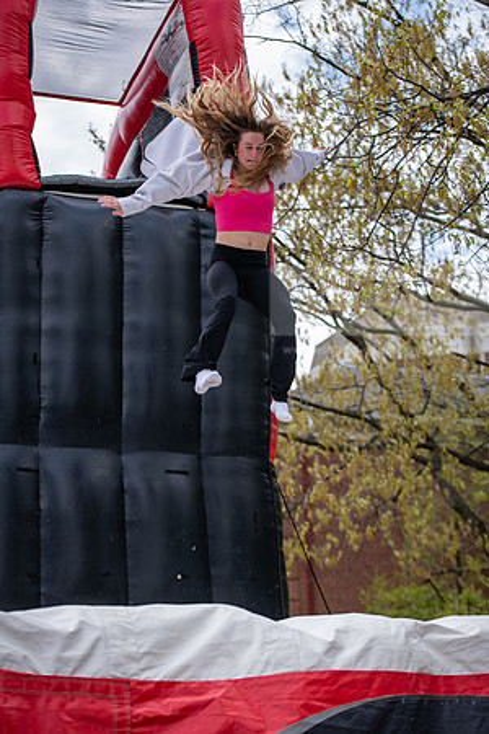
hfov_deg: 19.5
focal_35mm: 70
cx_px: 244
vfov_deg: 28.8
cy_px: 367
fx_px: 1426
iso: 100
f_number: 3.5
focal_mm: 70
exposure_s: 1/640
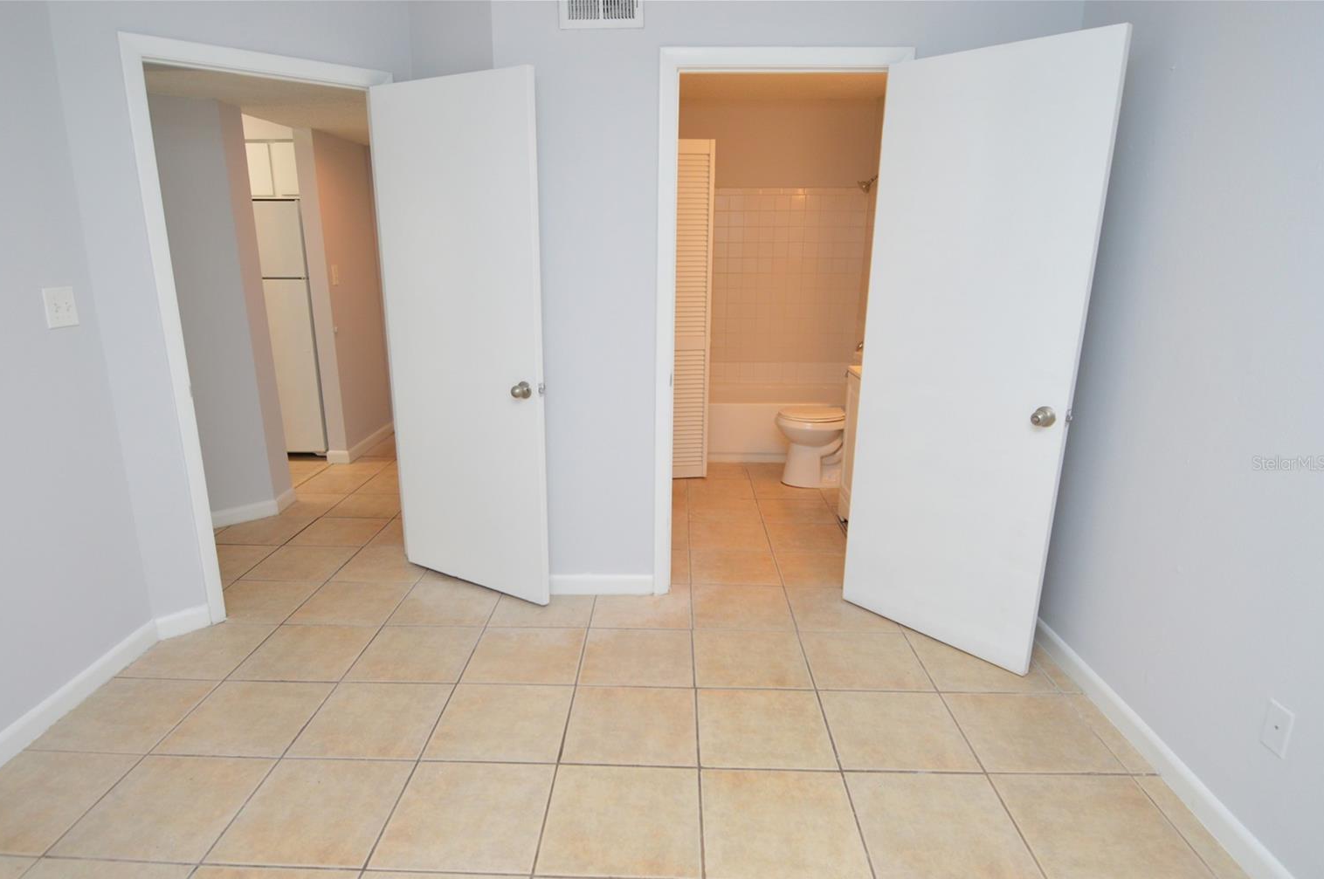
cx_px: 631
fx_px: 698
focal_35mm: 19
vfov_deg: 64.4
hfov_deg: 86.9
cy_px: 463
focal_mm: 12
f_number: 4
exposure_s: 1/60
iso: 560
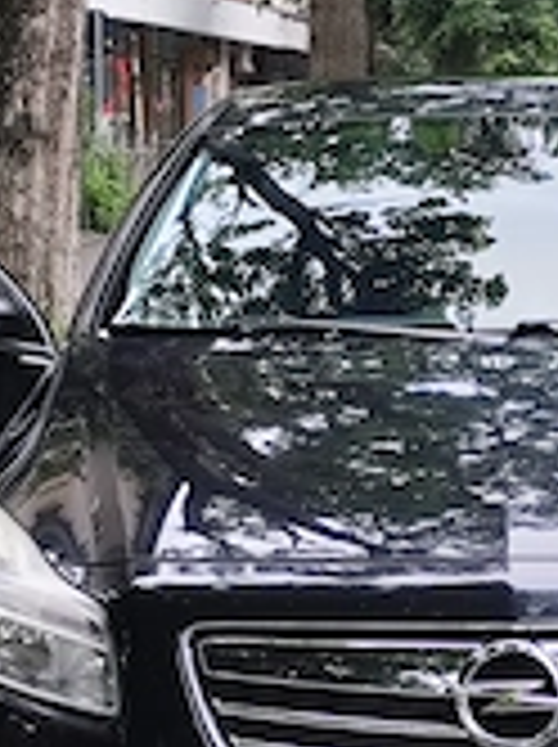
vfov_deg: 20.8
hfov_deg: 15.6
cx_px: 436
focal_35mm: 94
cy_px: 513
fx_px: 2026
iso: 250
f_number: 1.65
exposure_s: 1/50
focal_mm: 6.14
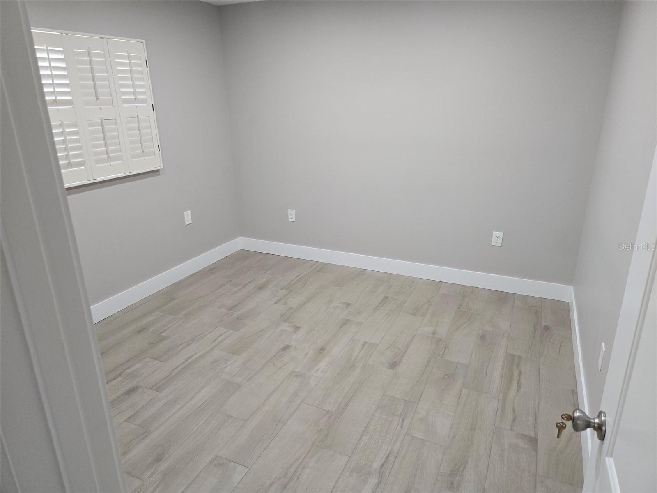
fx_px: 437
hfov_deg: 73.9
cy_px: 246
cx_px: 328
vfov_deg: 58.9
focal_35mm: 23
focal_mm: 5.4
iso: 250
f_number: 1.8
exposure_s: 1/120
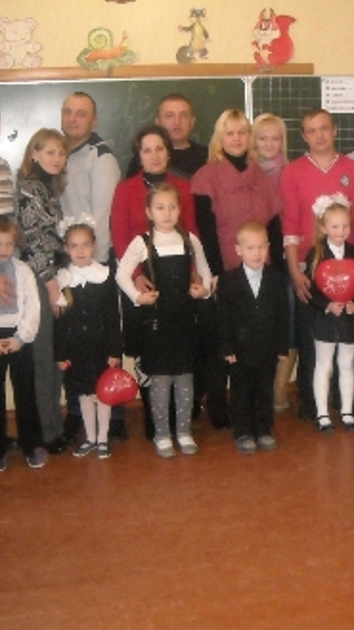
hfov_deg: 22.8
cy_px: 320
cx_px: 262
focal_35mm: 52
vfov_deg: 39.9
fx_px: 868
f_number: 2.8
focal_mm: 5.7
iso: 590
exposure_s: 1/60
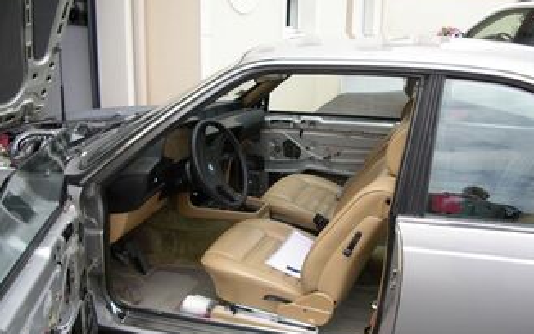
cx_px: 292
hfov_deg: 48.1
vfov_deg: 31.1
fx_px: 597
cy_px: 208
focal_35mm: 41
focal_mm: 5.8
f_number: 2.6
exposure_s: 1/250
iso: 80
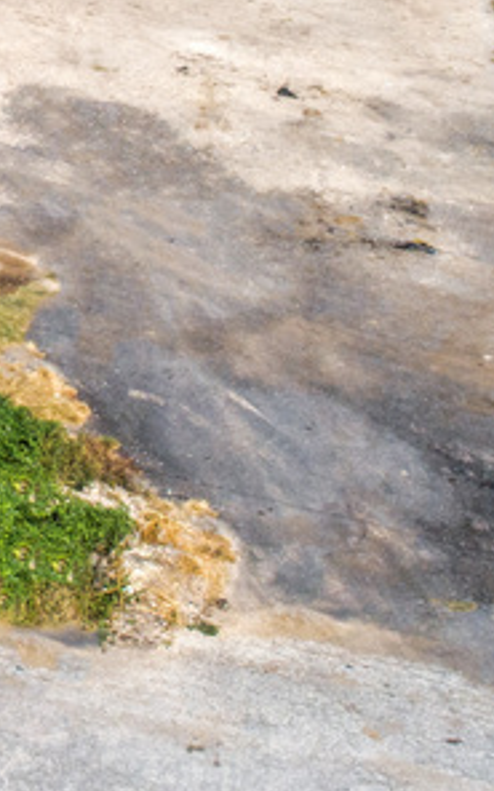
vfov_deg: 14.9
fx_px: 2886
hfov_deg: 9.1
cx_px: -527
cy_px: -224
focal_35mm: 134
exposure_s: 1/240
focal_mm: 8.8
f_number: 5
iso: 100
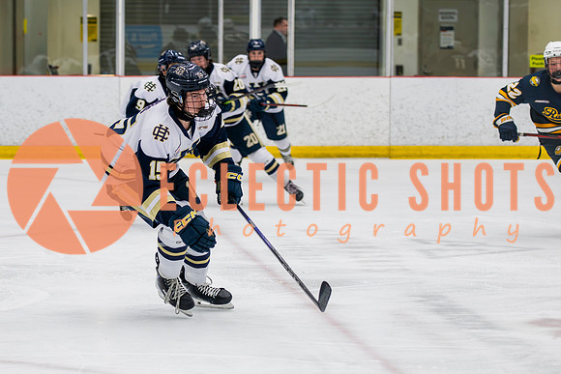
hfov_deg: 14.9
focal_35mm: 137
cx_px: 188
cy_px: 187
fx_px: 2140
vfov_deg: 10.0
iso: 2000
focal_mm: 80
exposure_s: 1/640
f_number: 3.2
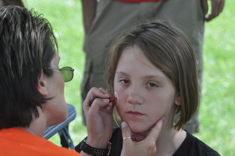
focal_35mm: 147
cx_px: 118
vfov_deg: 9.3
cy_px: 78
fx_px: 958
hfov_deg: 14.0
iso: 400
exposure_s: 1/250
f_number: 4.5
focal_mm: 98
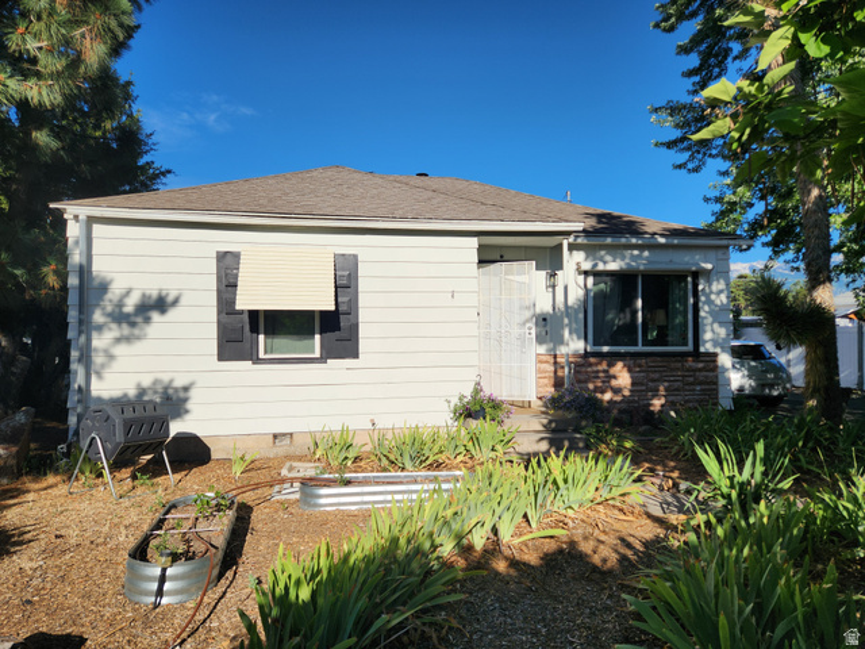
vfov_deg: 58.9
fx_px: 575
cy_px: 324
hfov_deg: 73.9
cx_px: 432
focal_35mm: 23
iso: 20
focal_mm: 5.4
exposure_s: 1/2614
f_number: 1.8
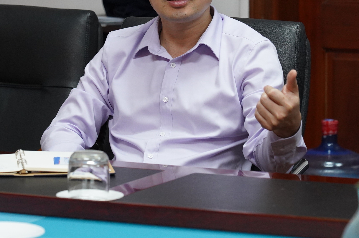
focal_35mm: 191
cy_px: 49
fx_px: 1903
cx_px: 147
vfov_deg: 7.2
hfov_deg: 10.8
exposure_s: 1/125
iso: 5000
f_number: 5.6
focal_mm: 105
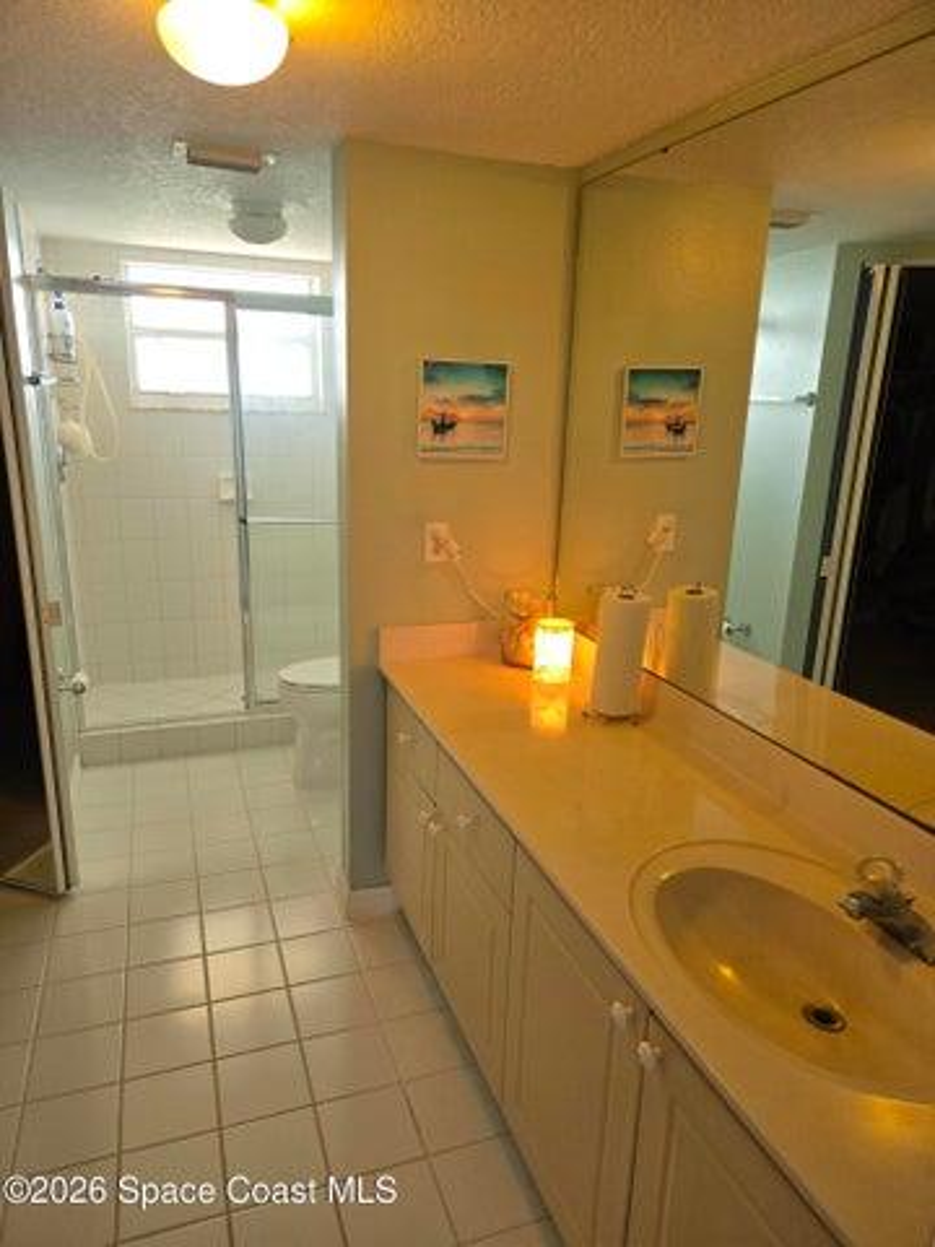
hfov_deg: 58.9
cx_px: 468
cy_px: 624
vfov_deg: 73.9
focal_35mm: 23
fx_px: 828
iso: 200
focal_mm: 5.4
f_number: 1.8
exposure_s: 1/120
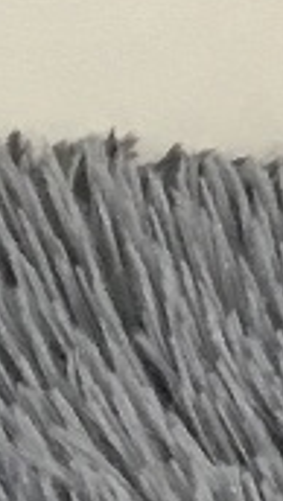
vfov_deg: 8.8
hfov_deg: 4.9
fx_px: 3142
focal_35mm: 236
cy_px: 865
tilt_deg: -57.3
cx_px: -525
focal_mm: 3.3
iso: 100
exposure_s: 1/33
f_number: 2.4
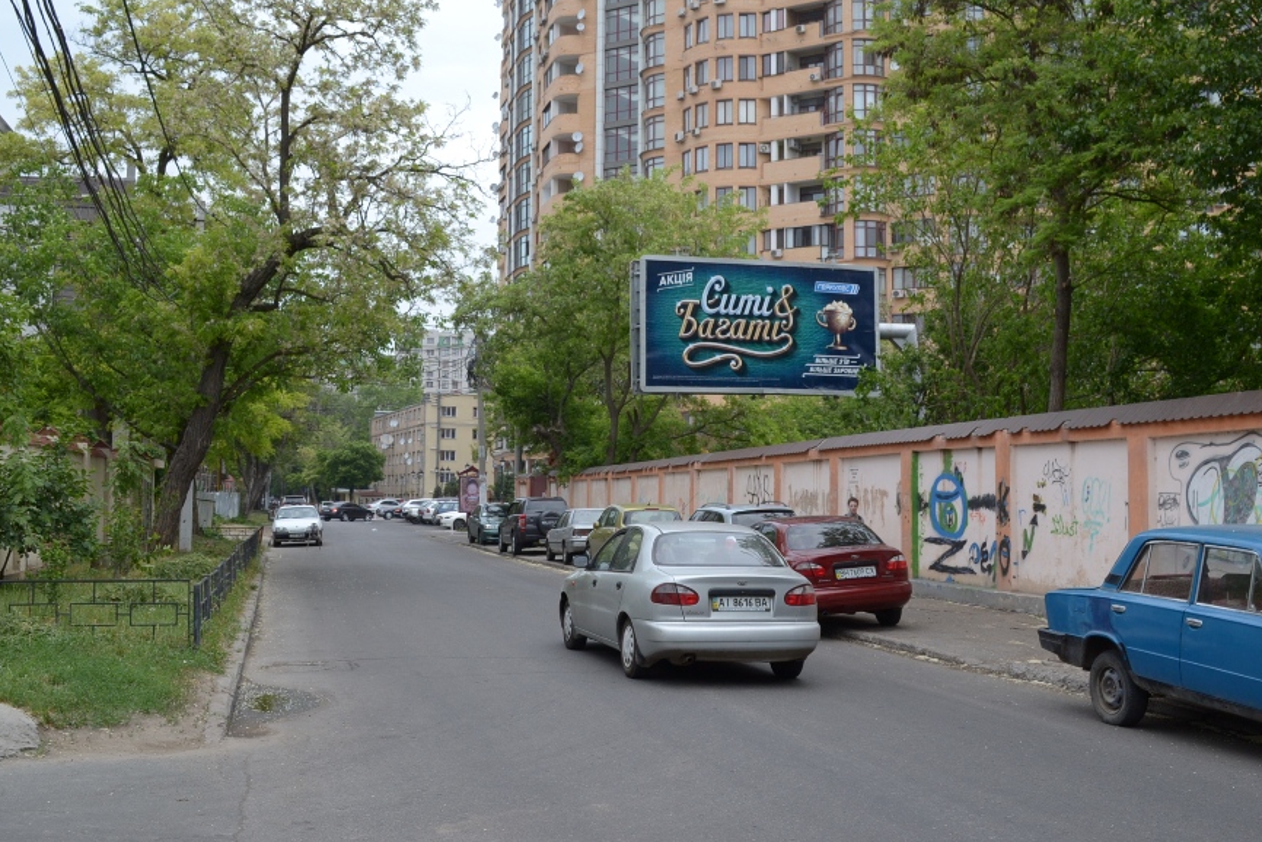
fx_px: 1368
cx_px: 643
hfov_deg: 49.5
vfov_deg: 34.2
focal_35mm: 39
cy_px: 388
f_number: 8
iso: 200
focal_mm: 22
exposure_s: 1/250
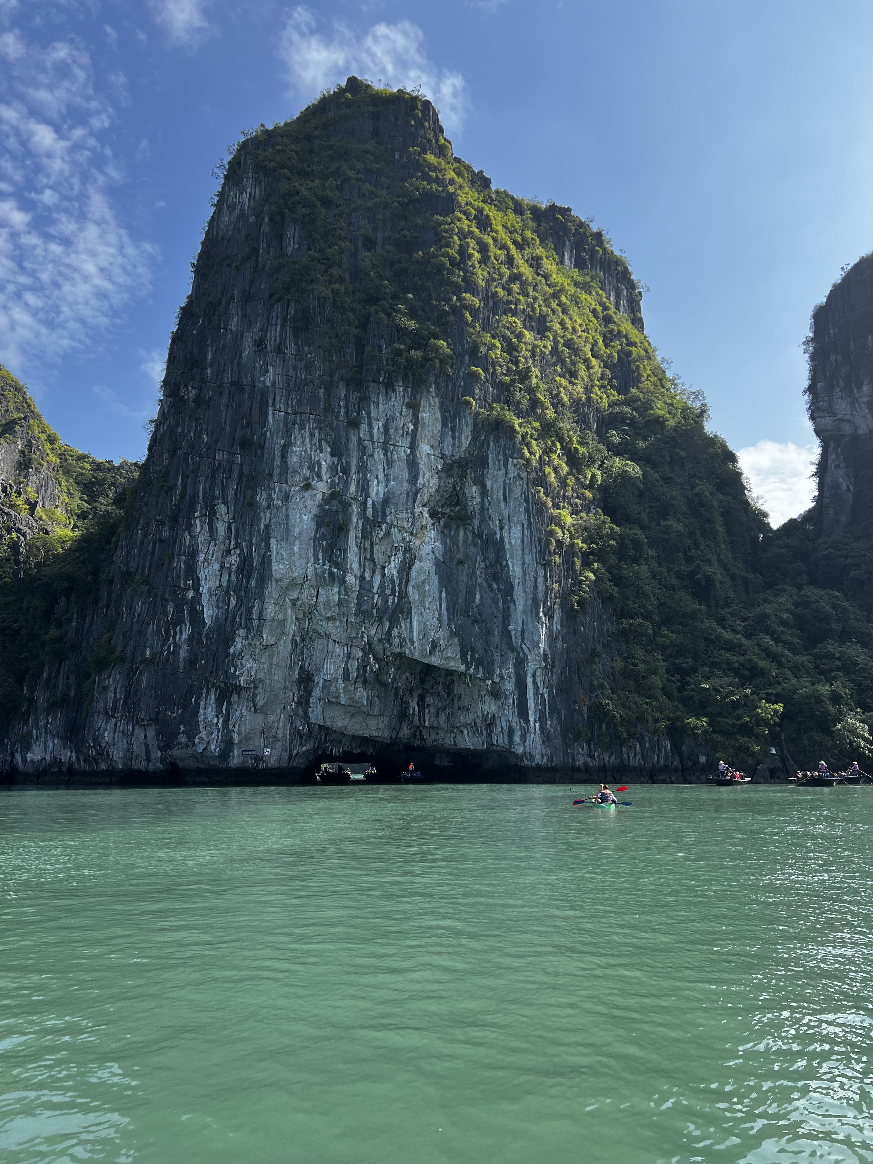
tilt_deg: +12.3
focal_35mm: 26
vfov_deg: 67.3
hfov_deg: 53.1
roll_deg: -0.3
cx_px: 436
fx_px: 874
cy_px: 582
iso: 50
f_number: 1.5
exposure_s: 1/2123
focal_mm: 5.7
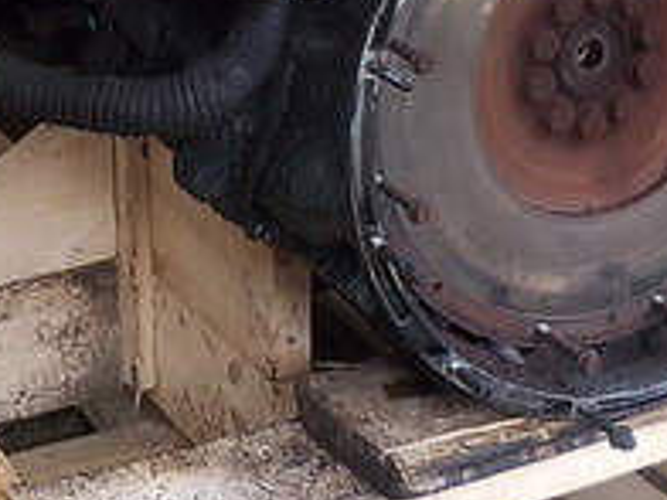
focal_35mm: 98
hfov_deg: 19.9
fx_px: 1888
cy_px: -296
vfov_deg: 14.0
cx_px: 197
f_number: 3.3
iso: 250
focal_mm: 4.1
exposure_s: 1/30
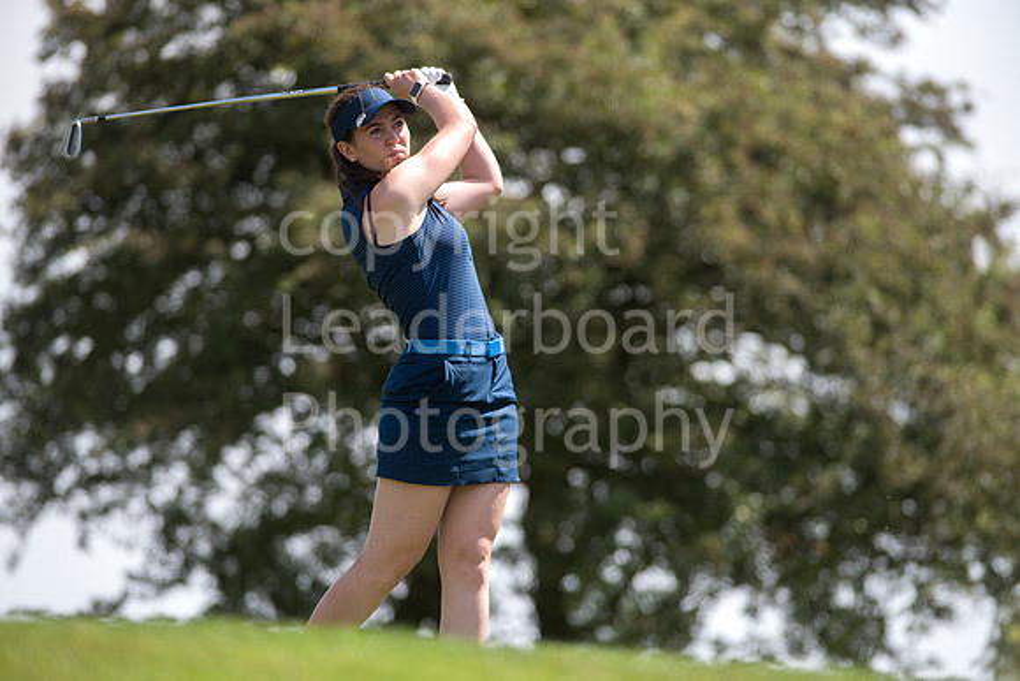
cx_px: 510
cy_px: 340
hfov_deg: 6.9
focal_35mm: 300
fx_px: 8502
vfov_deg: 4.6
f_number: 5
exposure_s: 1/2500
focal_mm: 300
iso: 500
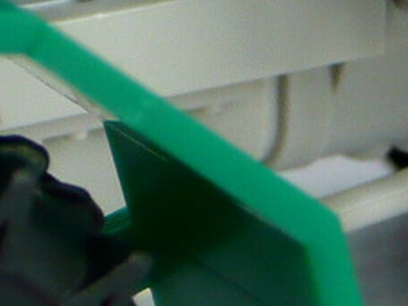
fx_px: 4514
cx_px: -322
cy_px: -258
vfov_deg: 3.9
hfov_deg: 5.1
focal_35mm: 383
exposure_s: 1/100
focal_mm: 10.2
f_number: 4.5
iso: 100
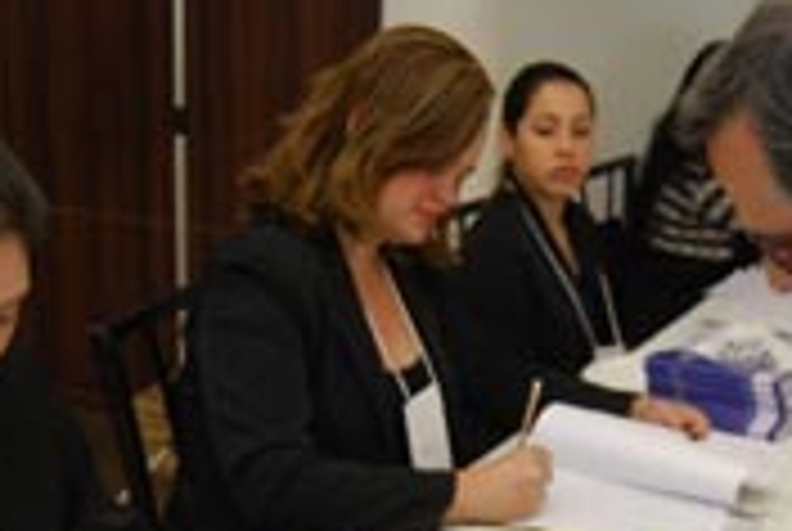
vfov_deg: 17.7
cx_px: 590
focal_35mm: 75
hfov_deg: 26.6
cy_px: 554
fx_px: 1653
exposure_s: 1/50
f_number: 3.8
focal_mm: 22
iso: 800
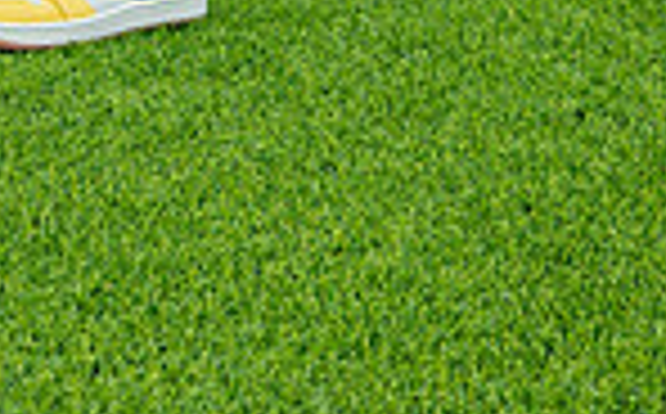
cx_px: 189
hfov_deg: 9.7
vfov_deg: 5.8
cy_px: -585
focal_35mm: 217
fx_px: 3933
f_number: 7.1
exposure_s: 1/320
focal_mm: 70
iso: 200
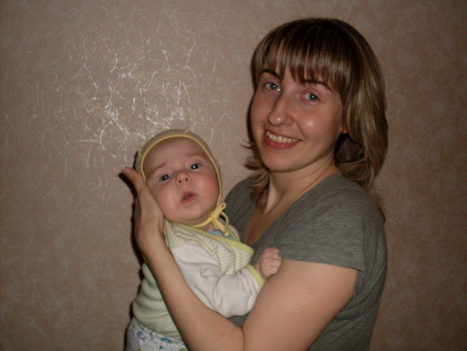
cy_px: 176
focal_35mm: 38
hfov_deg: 49.0
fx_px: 513
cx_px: 234
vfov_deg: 37.7
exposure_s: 1/45
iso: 100
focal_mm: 6.3
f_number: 2.8
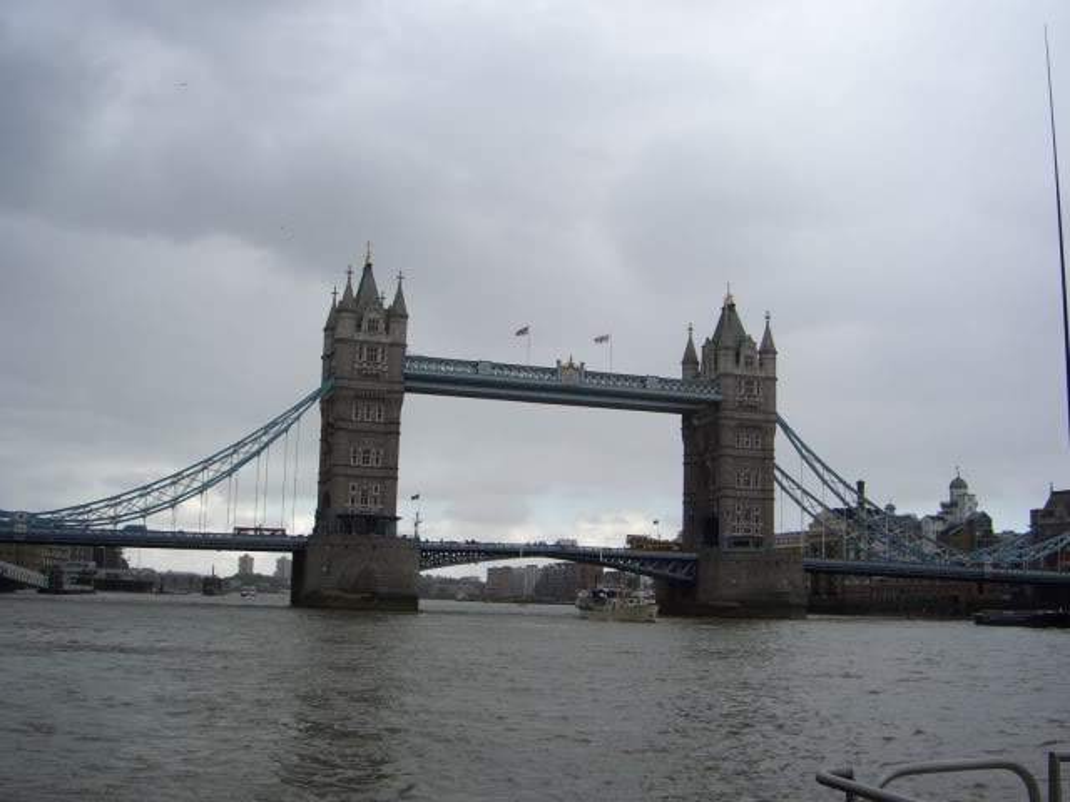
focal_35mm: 39
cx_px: 535
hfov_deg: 47.9
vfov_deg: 36.8
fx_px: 1206
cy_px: 401
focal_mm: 8
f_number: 4.8
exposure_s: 1/125
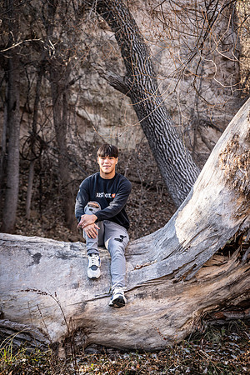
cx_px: 125
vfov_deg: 28.8
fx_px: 729
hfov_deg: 19.5
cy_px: 188
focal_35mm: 70
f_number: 3.2
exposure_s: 1/125
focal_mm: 70
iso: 125
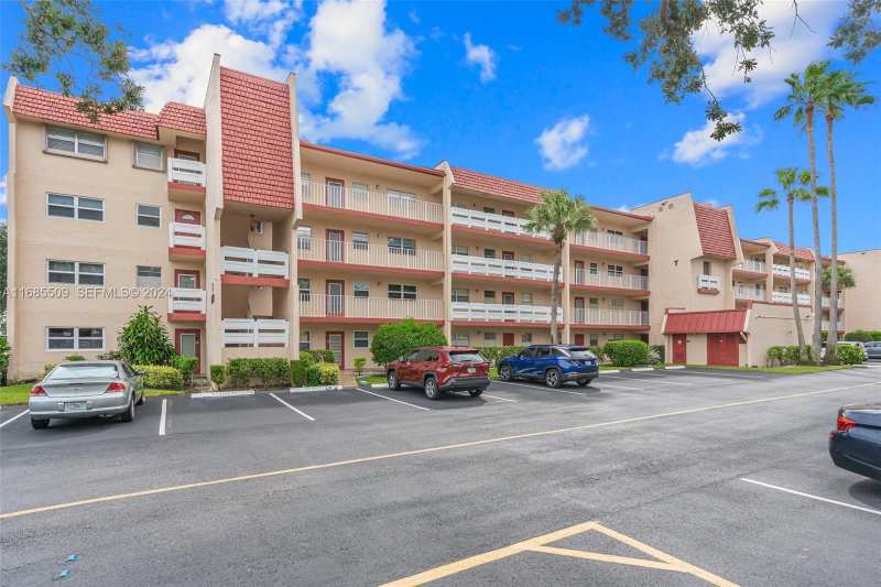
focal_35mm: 18
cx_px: 440
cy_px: 294
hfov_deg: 90.0
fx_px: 440
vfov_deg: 67.4
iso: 500
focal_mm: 18
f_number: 11
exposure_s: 1/500
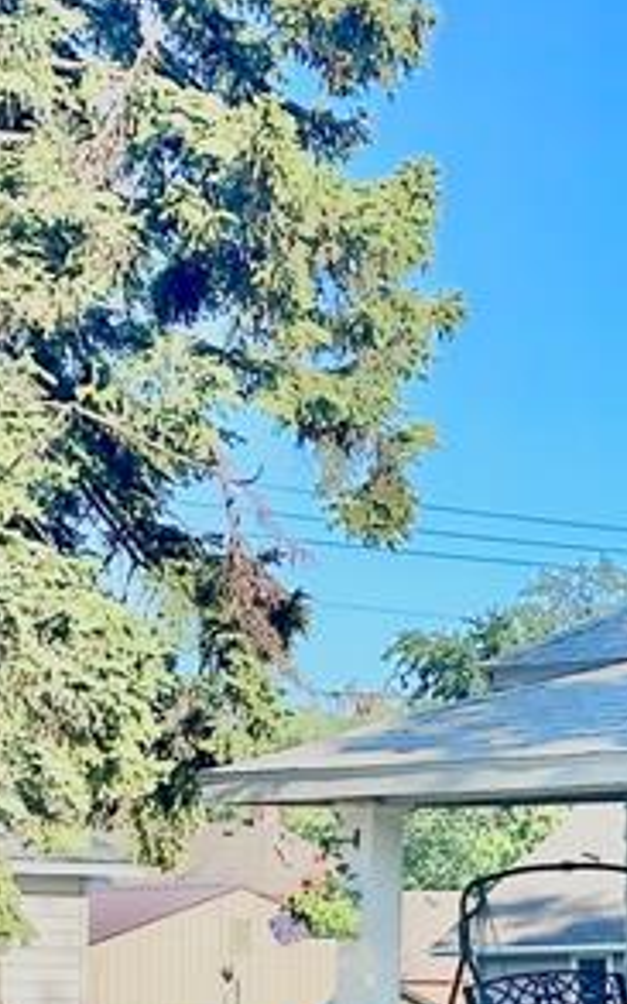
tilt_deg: +1.9
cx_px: 1586
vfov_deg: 11.7
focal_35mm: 178
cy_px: 946
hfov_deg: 6.9
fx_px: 4869
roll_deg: +0.0
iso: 64
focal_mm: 6.86
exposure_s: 1/2203
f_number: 1.78
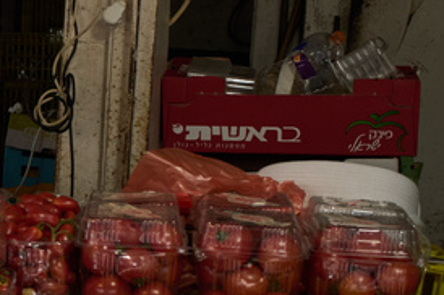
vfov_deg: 10.4
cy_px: 219
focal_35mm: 131
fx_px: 1614
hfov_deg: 14.5
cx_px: -246
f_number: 6.3
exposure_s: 1/500
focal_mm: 35
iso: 500
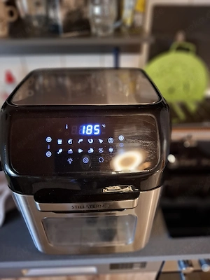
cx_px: 105
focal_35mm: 23
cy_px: 140
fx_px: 186
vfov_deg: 73.9
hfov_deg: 58.9
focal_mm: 5.54
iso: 800
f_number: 1.8
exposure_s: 1/20
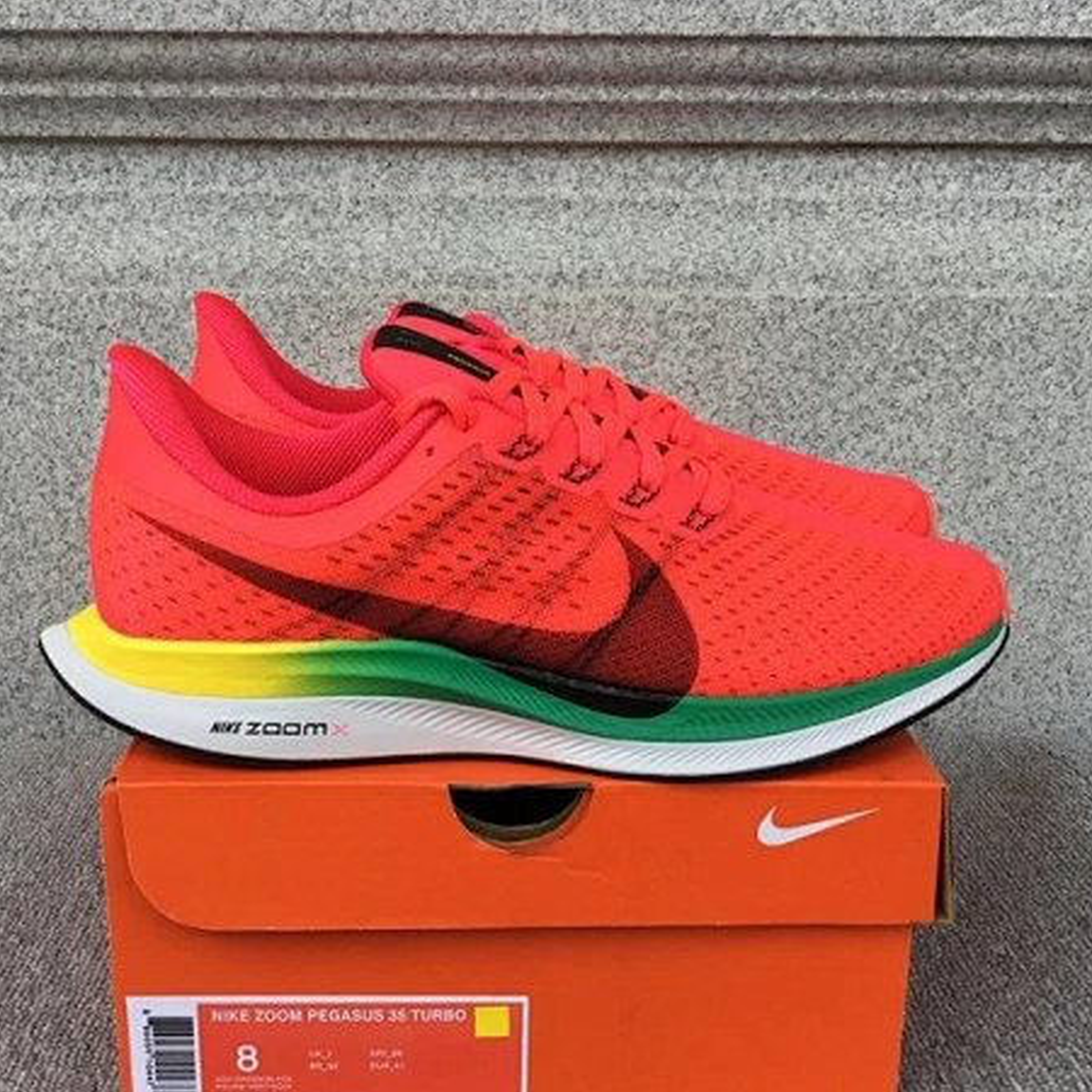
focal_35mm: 39
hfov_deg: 42.8
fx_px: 1392
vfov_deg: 42.8
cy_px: 570
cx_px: 495
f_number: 2.4
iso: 32
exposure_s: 1/100
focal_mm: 3.3
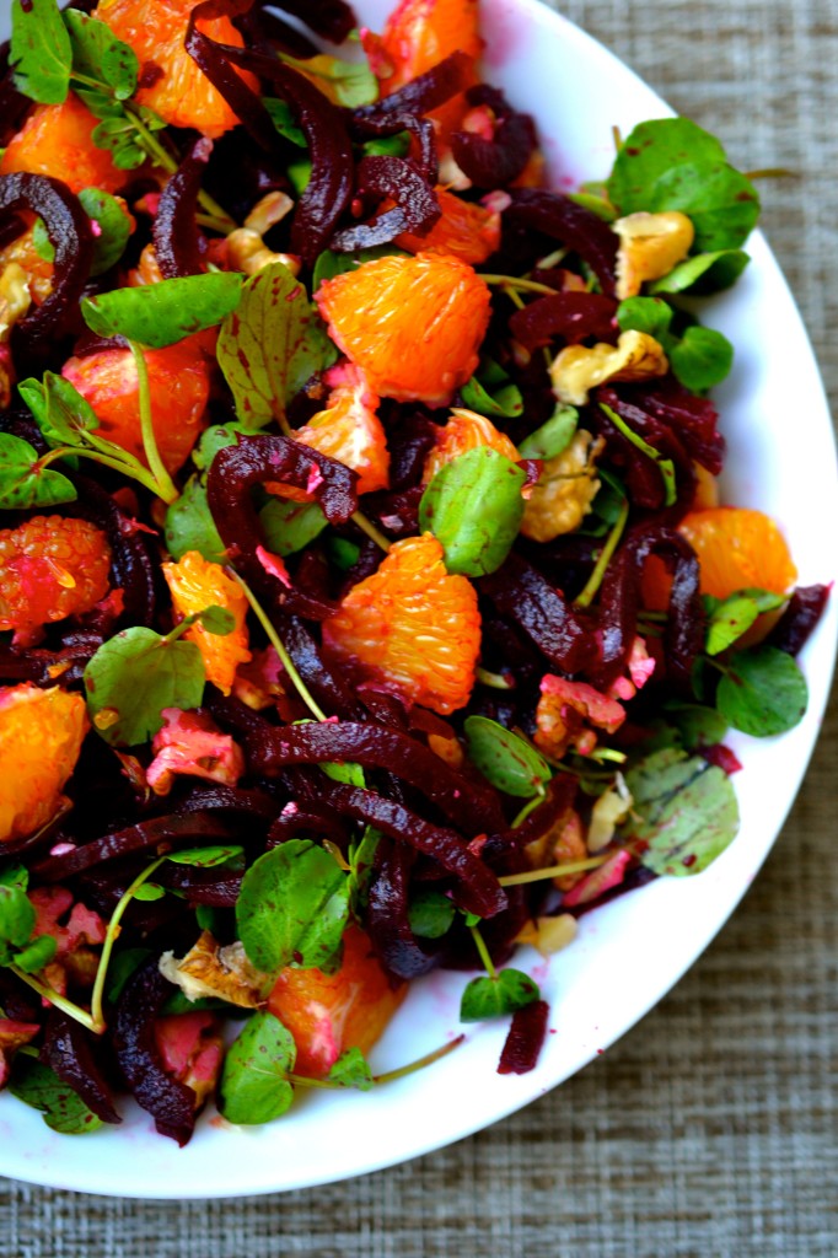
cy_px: 629
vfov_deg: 33.4
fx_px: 2096
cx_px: 419
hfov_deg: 22.6
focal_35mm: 60
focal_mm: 40
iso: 450
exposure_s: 1/60
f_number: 3
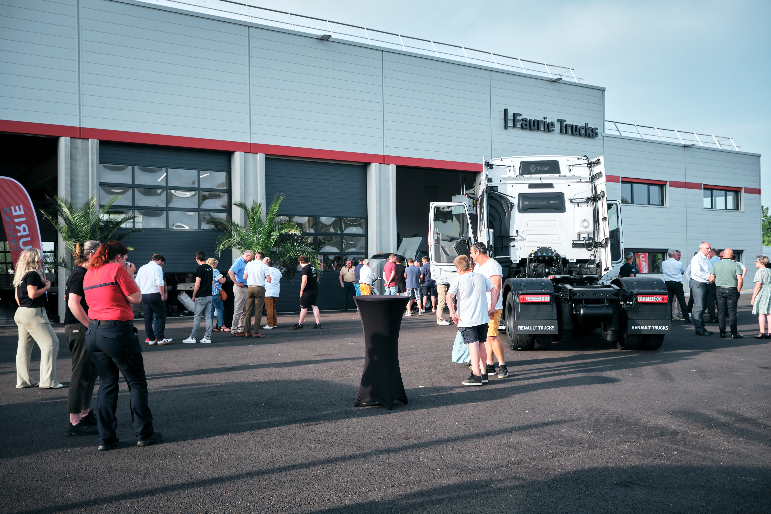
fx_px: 707
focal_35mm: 33
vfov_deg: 40.0
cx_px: 386
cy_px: 257
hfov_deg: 57.2
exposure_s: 1/125
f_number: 6.4
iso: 160
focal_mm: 22.3
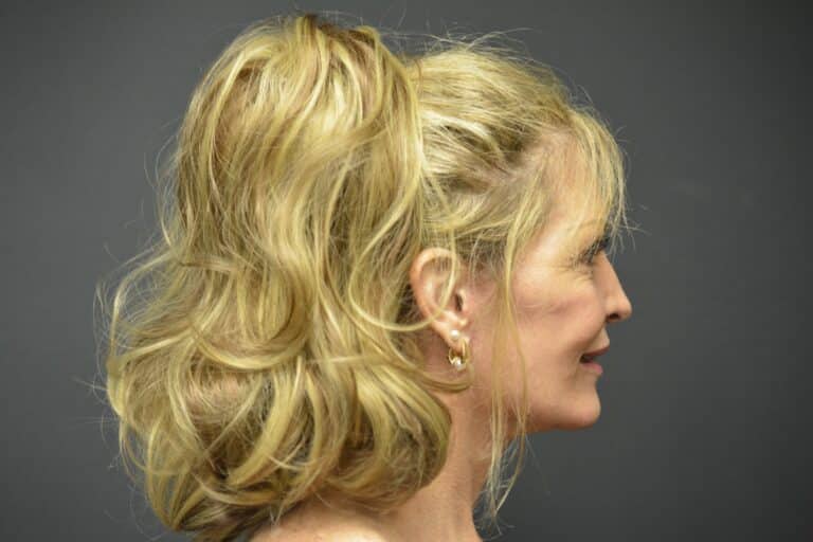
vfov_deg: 22.6
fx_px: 1355
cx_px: 406
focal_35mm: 60
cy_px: 271
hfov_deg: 33.4
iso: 900
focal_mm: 40
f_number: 4
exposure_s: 1/60
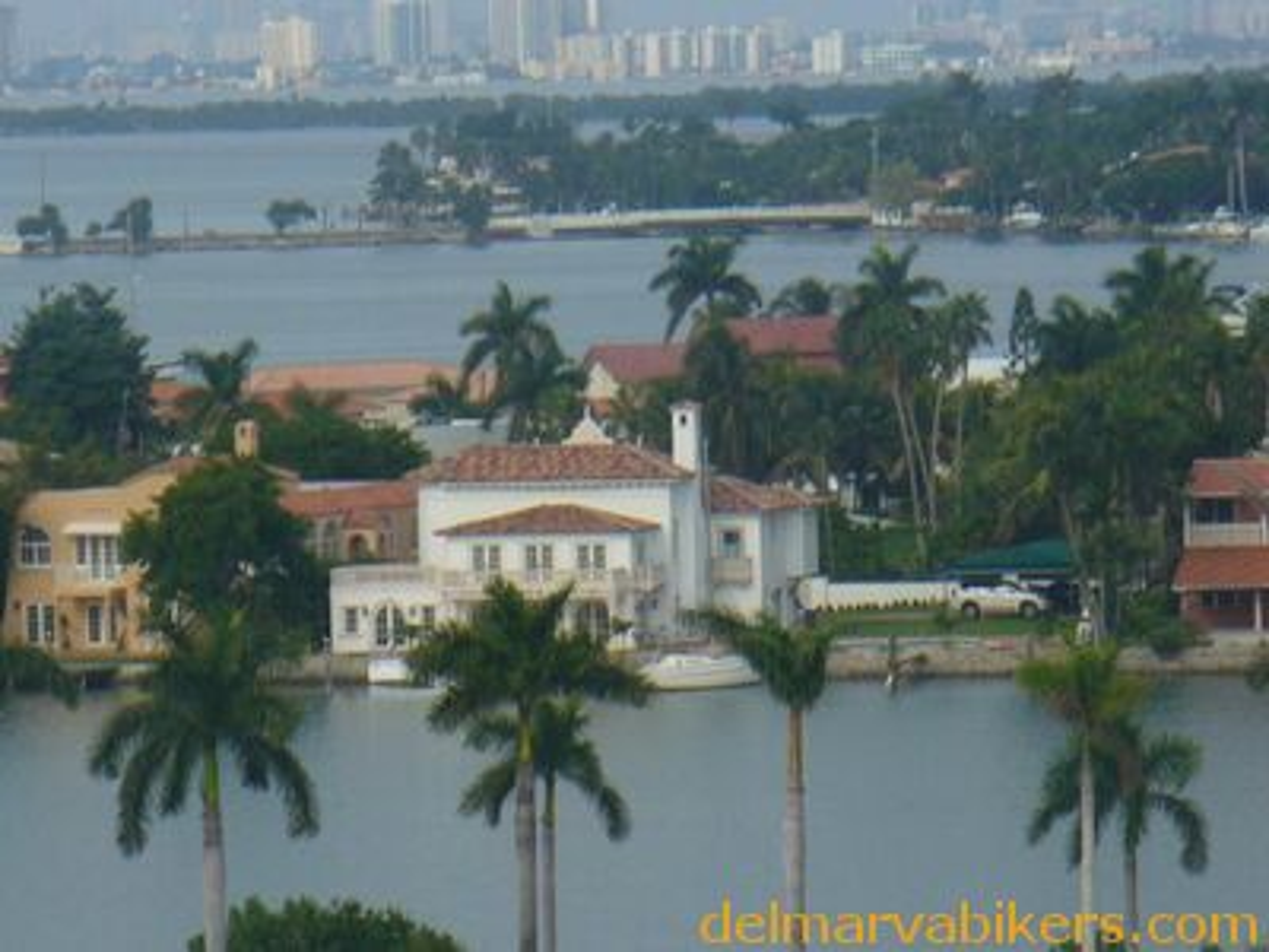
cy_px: 476
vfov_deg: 4.9
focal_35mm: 305
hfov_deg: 6.5
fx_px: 11181
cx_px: 634
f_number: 4.5
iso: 80
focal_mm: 36.6
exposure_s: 1/640
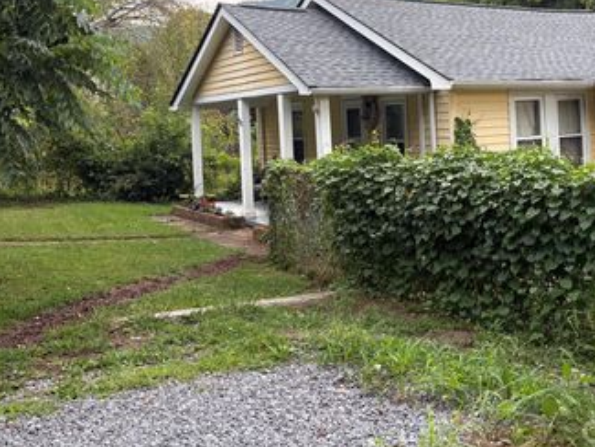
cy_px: 122
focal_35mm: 40
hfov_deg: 46.1
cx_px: 394
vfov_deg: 35.3
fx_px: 688
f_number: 1.6
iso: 64
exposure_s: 1/673
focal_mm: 5.96
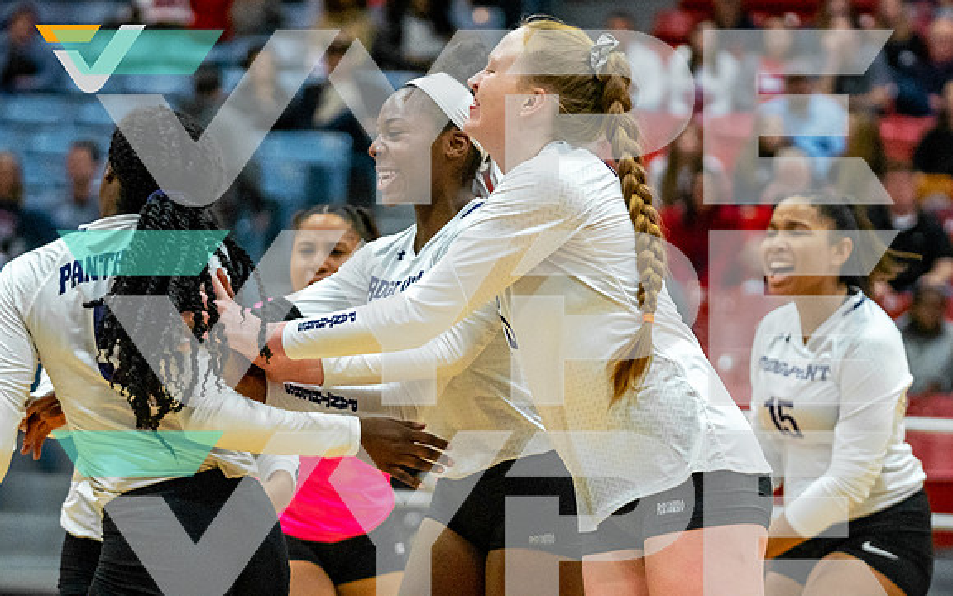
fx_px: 4545
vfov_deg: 7.5
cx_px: 464
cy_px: 408
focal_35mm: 175
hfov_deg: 12.0
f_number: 2.8
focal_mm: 104
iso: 2000
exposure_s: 1/1600
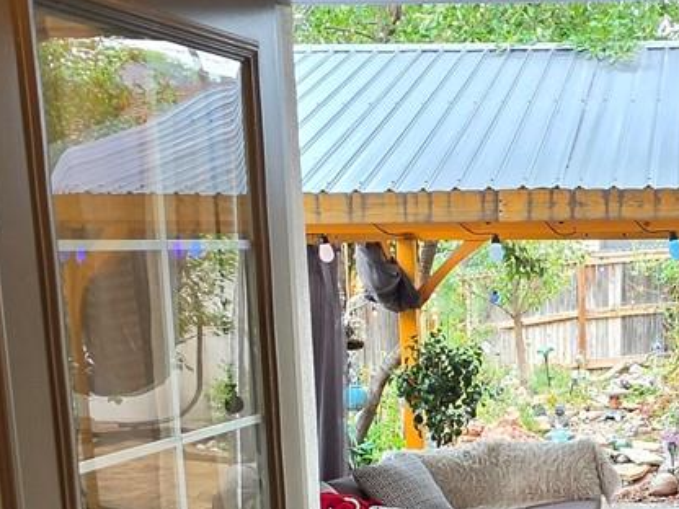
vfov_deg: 28.0
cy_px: 455
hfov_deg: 35.8
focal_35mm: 50
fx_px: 981
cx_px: 617
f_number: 1.9
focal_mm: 2.2
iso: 40
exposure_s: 1/120
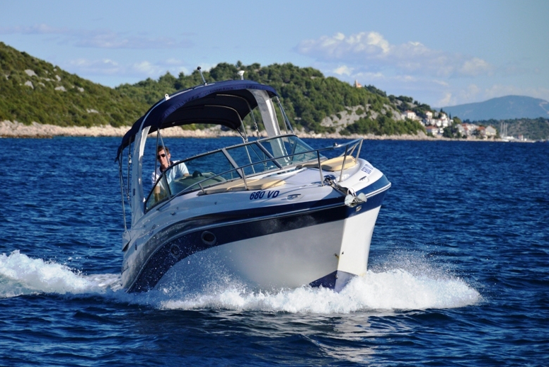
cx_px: 248
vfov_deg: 6.8
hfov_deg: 10.2
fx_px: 3081
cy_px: 161
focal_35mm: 202
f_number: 5.6
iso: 400
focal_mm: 116
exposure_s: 1/4000
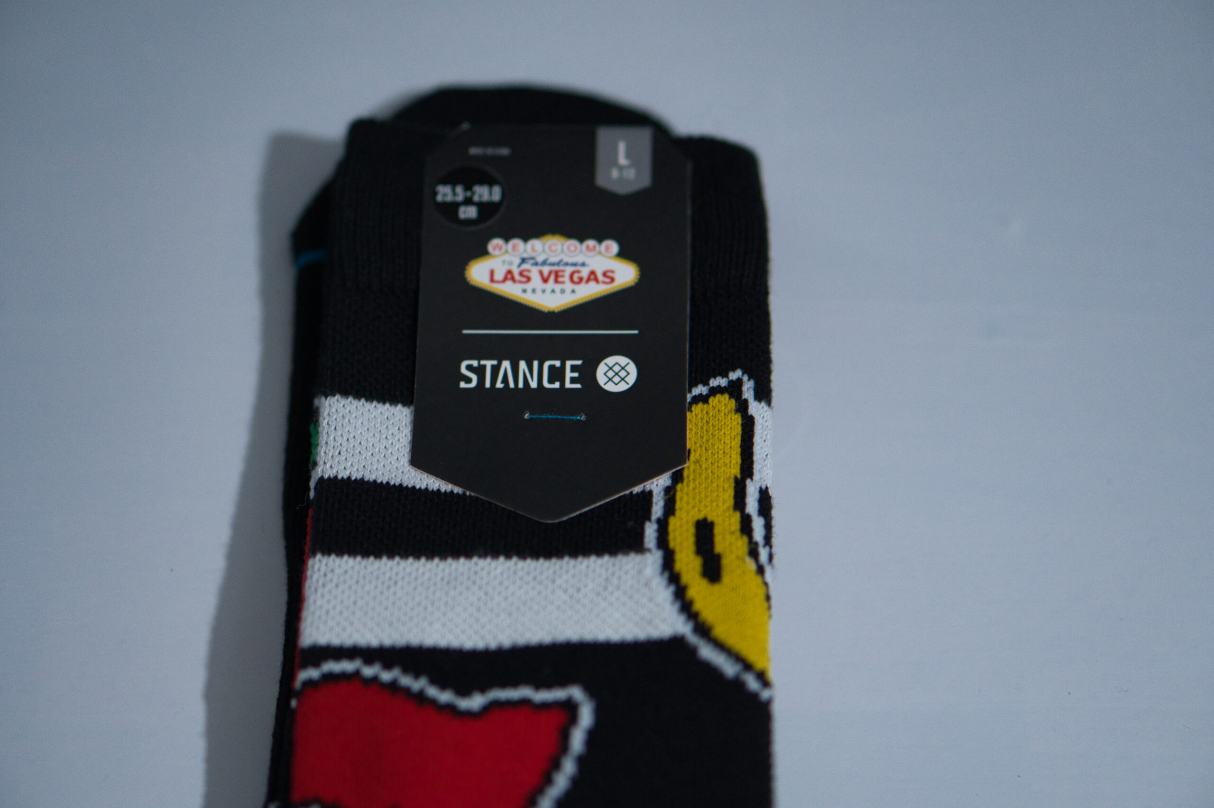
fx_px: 2527
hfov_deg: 27.0
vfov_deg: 18.2
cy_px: 404
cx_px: 607
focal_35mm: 75
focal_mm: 50
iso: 1250
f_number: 1.8
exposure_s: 1/200
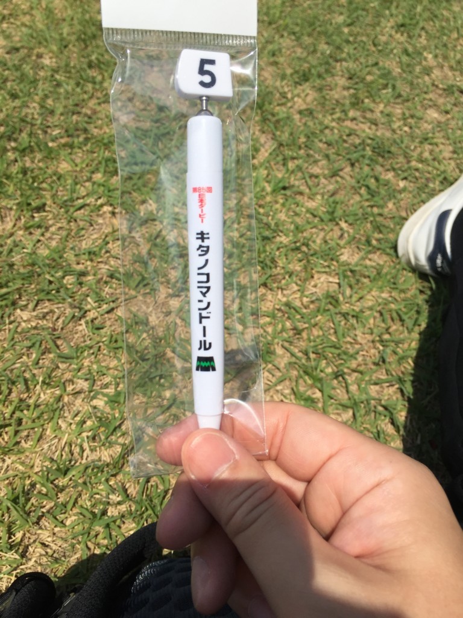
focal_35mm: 29
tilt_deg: -58.5
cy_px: 309
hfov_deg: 48.2
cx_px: 232
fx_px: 517
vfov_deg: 61.7
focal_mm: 4.15
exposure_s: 1/3968
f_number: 2.2
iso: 32
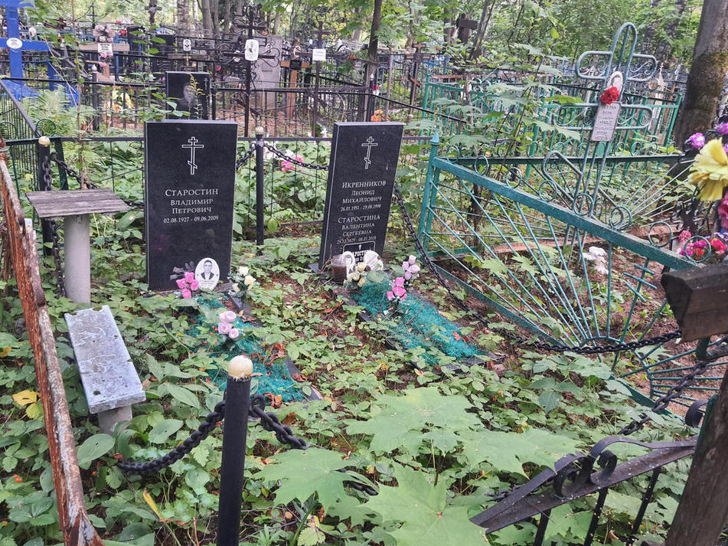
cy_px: 290
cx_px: 344
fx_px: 589
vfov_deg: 49.7
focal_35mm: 28
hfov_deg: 63.4
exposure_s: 1/100
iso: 200
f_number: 1.7
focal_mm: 4.32
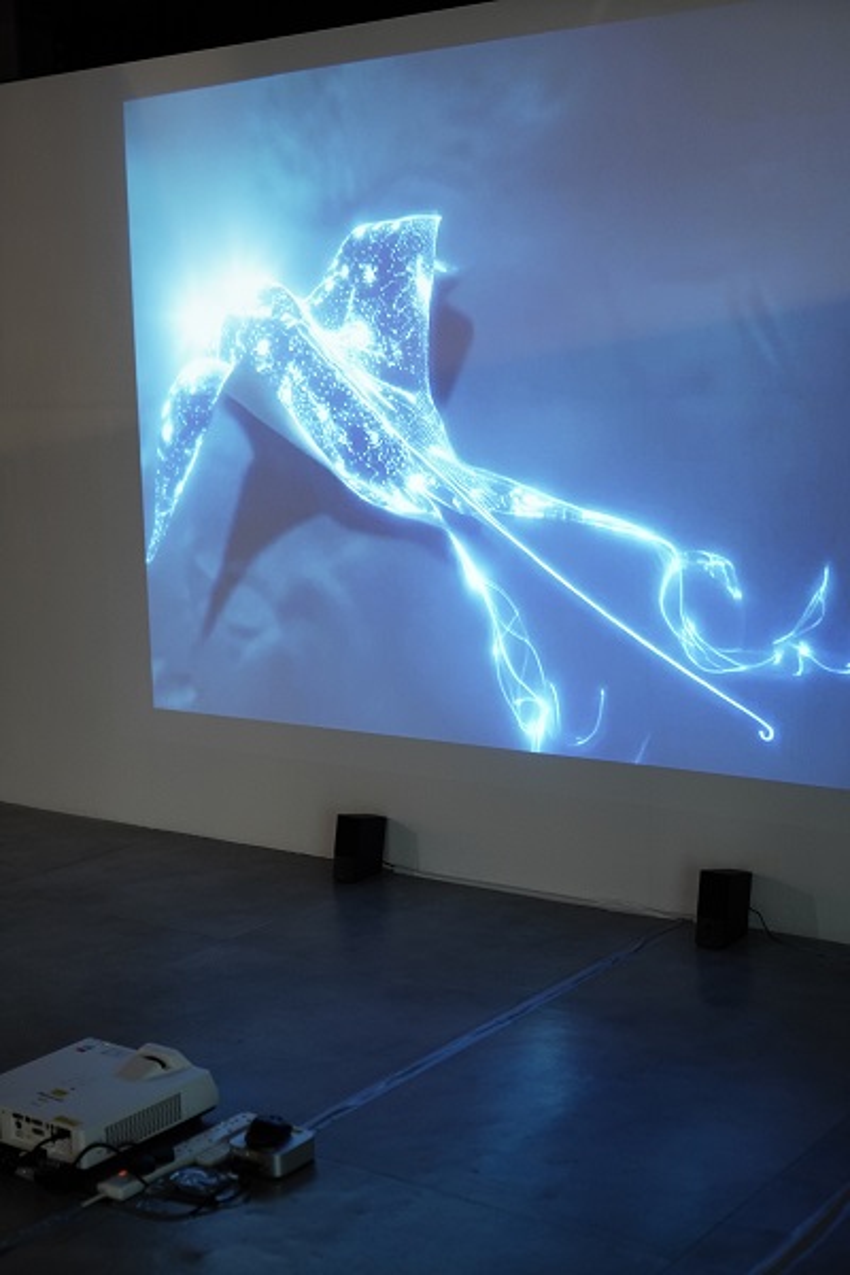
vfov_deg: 37.9
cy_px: 638
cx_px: 425
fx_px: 1859
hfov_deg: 25.8
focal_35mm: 52
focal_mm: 35
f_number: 1.4
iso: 500
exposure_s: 1/160
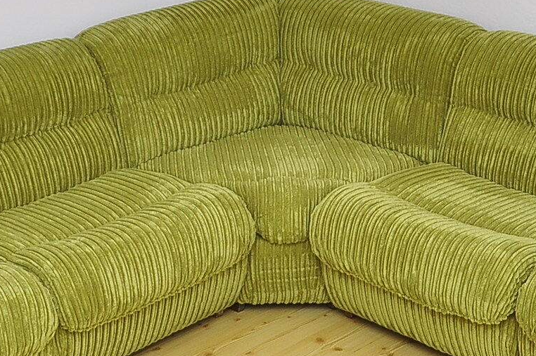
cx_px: 274
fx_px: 1130
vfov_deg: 17.9
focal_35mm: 76
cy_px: 166
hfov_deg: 26.7
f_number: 4.5
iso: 400
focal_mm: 18
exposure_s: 1/200
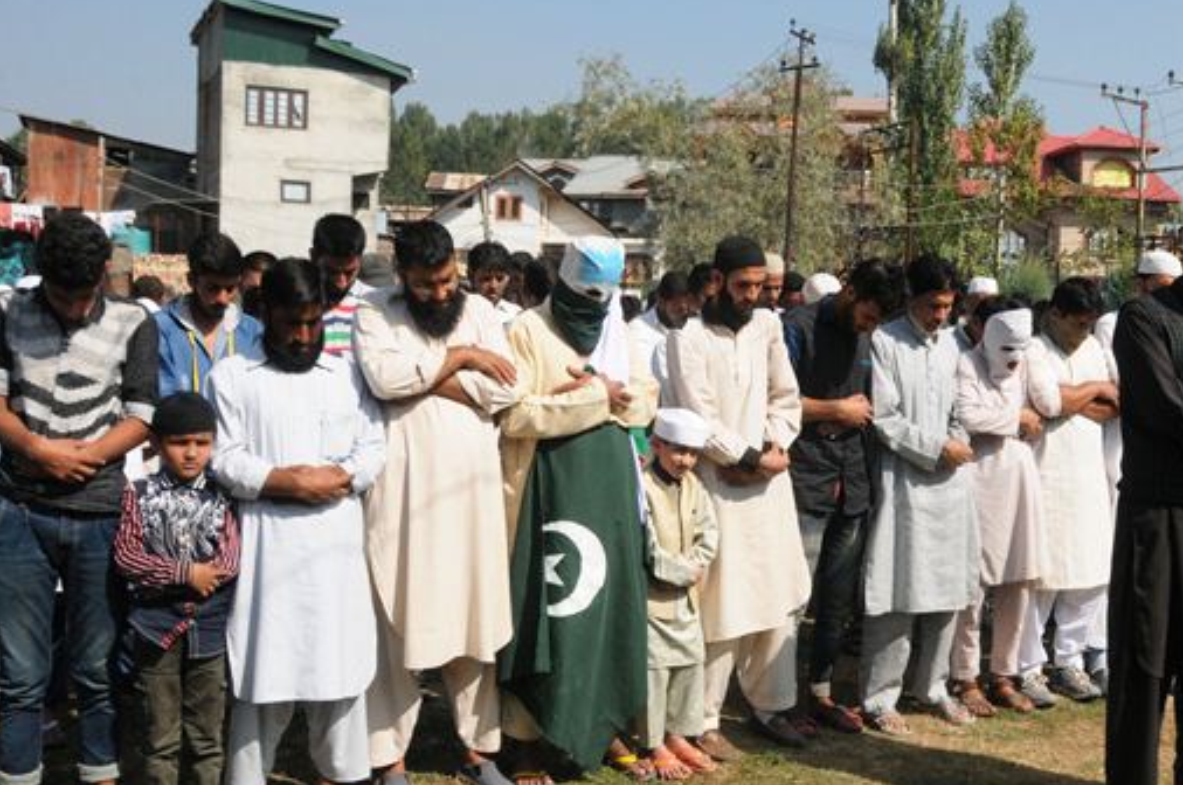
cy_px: 395
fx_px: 1346
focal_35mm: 41
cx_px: 816
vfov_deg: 32.5
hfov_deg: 46.5
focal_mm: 18
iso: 640
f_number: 13
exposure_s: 1/640
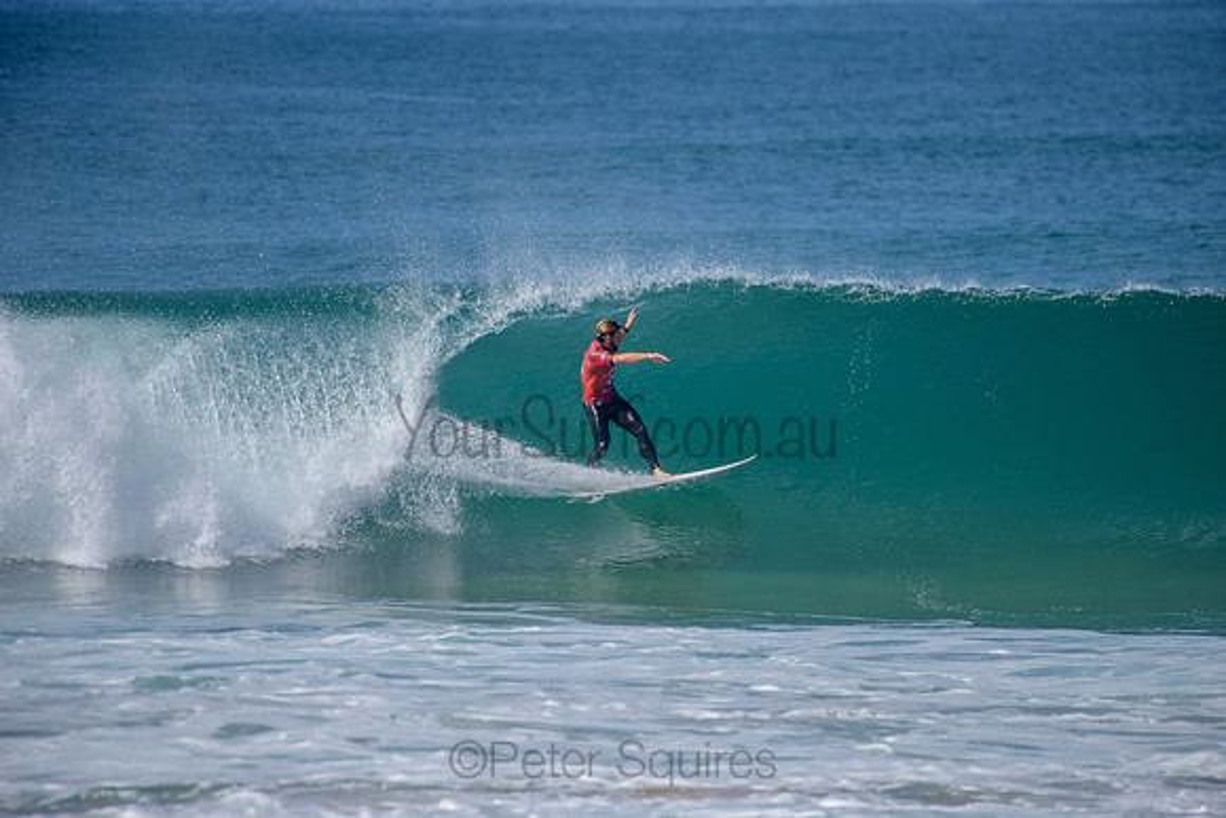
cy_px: 409
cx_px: 613
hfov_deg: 4.1
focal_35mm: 500
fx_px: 17031
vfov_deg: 2.8
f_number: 5.6
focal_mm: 500
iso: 160
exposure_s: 1/2000
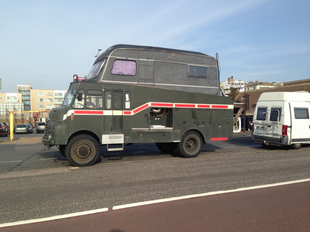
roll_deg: -0.7
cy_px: 116
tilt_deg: +0.4
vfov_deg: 42.9
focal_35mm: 33
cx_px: 155
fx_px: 296
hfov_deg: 55.4
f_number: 2.4
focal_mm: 4.12
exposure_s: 1/1106
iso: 50
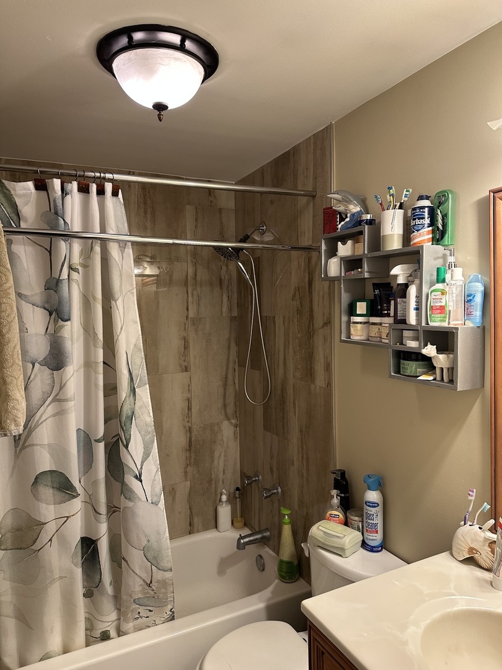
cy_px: 335
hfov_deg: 56.8
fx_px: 464
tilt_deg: -2.6
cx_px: 251
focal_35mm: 24
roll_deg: +0.0
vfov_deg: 71.6
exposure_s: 1/120
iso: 160
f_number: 1.78
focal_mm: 6.86
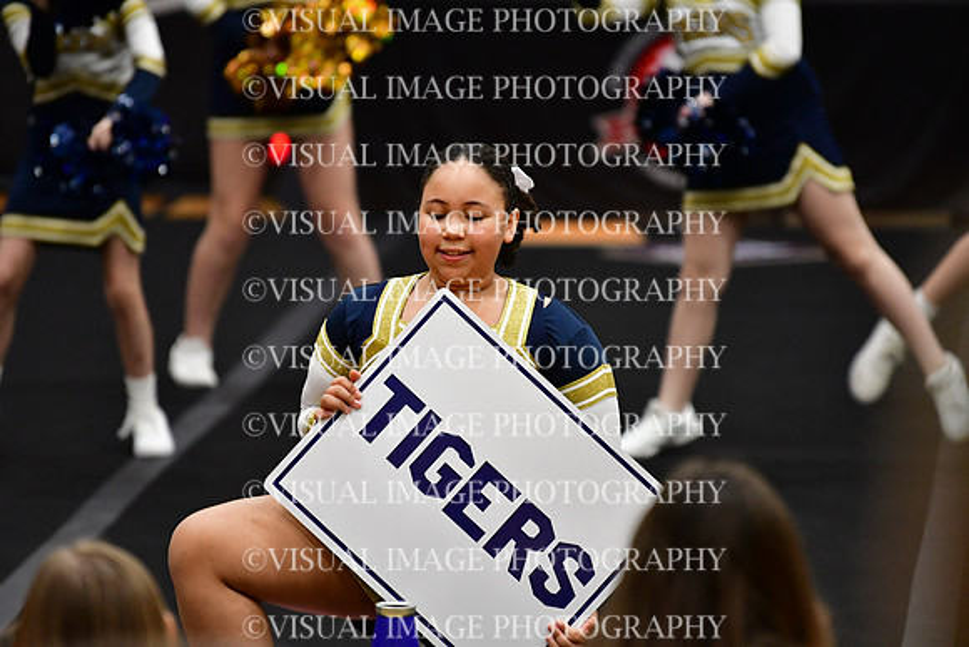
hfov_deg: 6.9
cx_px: 484
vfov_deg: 4.6
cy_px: 324
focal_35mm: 300
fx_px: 8077
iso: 4000
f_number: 2.8
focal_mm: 200
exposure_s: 1/800
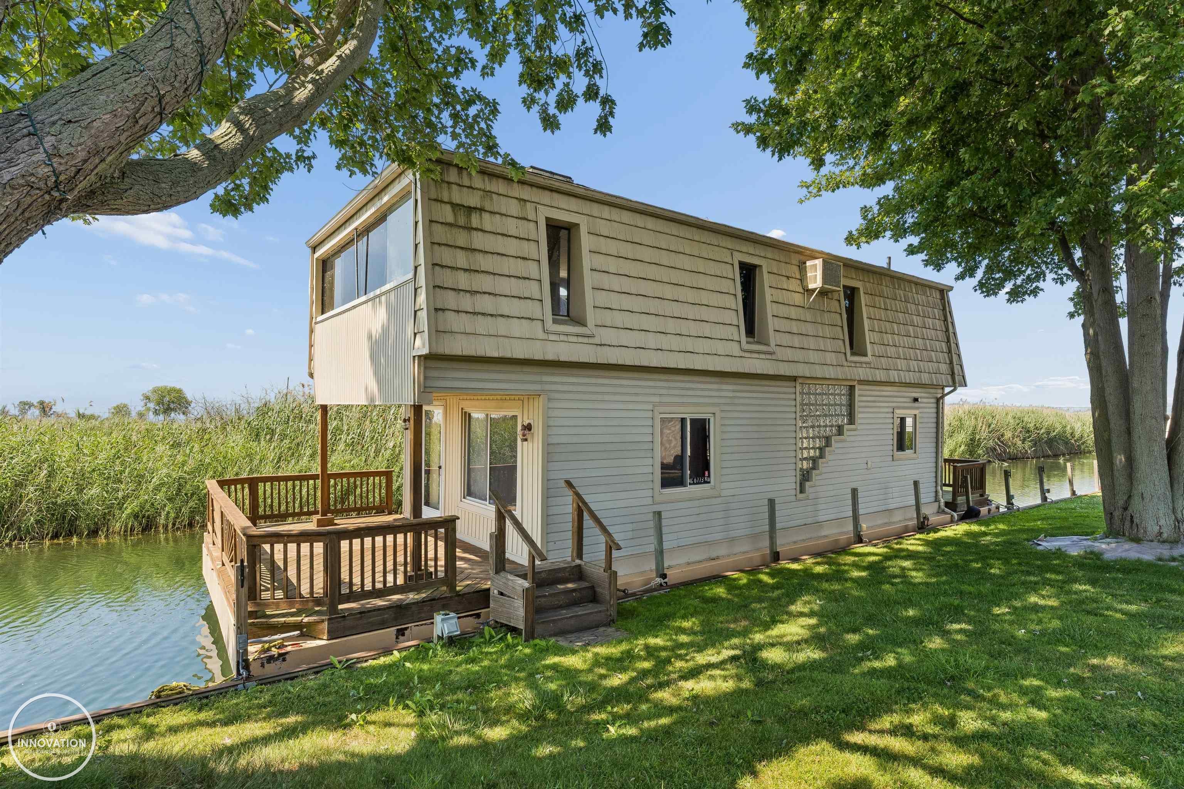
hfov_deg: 90.0
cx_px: 592
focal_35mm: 18
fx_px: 592
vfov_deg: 67.4
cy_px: 394
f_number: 13
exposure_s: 1/60
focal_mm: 18
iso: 200
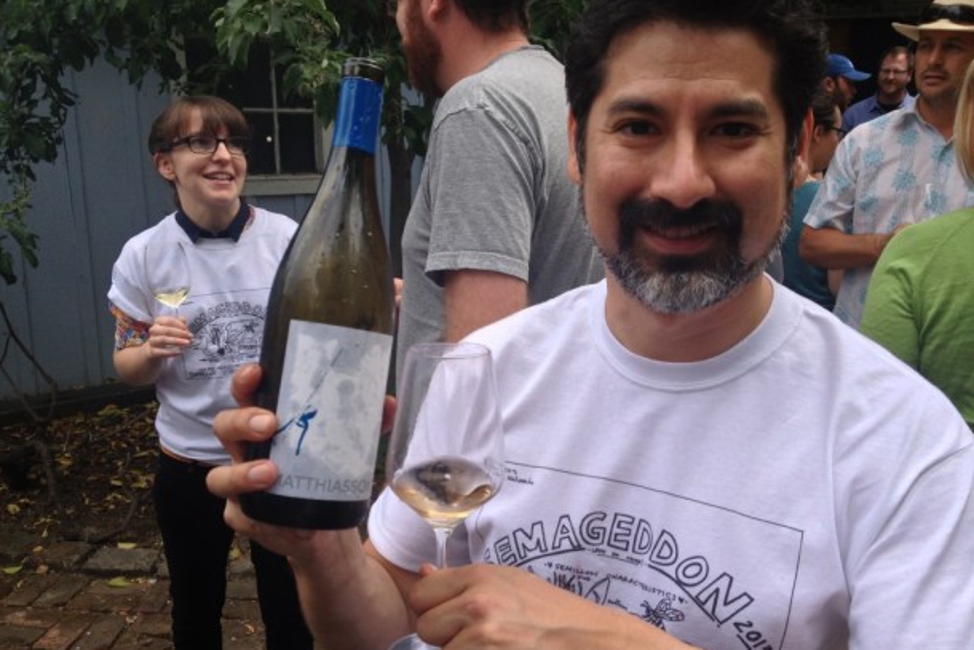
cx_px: 492
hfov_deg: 51.9
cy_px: 339
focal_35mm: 37
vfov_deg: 36.0
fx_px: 1001
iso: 50
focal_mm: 4.28
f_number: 2.4
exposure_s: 1/606
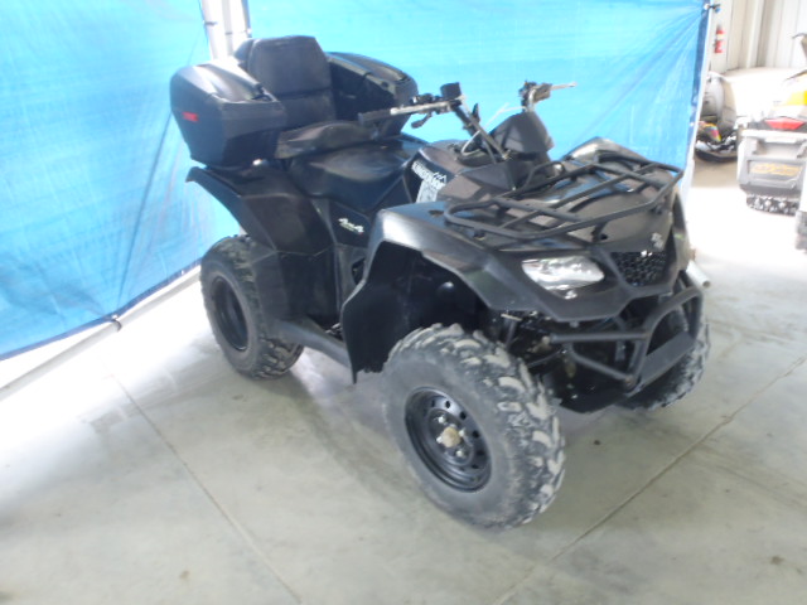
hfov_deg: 63.4
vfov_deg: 49.7
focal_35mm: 28
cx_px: 404
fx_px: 653
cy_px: 302
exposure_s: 1/10
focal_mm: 5
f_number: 3.5
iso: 200
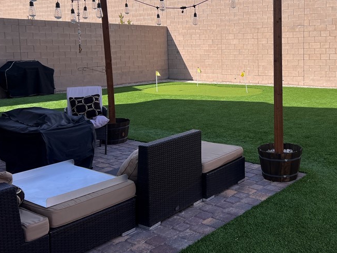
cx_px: 244
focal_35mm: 41
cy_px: 91
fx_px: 399
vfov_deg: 34.9
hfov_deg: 44.5
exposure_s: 1/3077
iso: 50
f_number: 1.5
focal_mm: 5.7
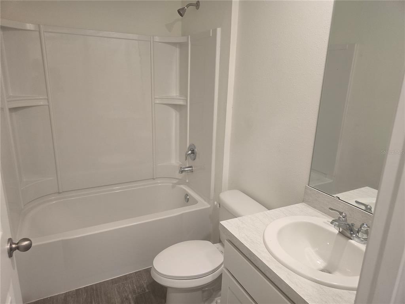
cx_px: 202
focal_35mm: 23
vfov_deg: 58.9
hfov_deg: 73.9
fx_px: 269
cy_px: 152
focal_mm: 6.3
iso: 200
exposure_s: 1/120
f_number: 1.7
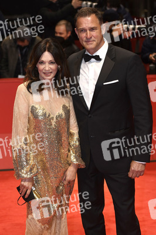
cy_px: 118
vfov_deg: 28.9
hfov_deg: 19.4
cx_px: 78
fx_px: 456
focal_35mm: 70
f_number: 3.5
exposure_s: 1/400
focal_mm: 70
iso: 800
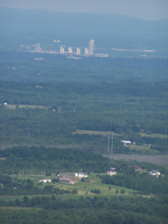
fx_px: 2459
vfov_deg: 5.2
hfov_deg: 3.9
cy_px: 112
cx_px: 84
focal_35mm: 380
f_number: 5
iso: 80
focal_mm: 63
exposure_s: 1/800
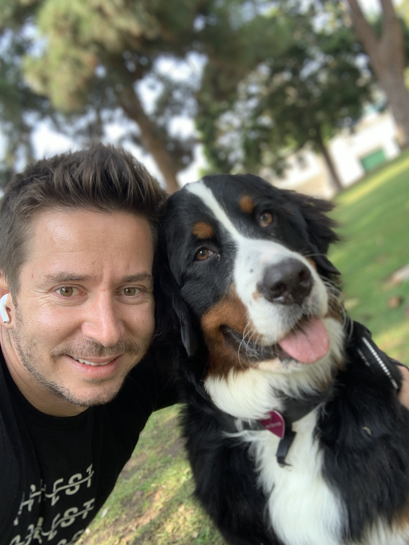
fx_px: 536
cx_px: 211
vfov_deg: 53.9
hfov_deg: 41.8
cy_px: 281
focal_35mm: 34
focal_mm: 2.87
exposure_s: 1/121
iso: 32
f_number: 2.2
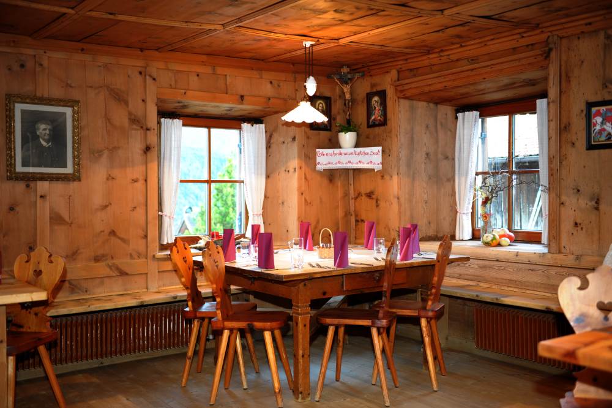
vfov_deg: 35.0
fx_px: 646
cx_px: 306
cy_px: 204
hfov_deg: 50.7
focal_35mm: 38
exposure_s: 1/15
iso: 500
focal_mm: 38
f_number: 3.2
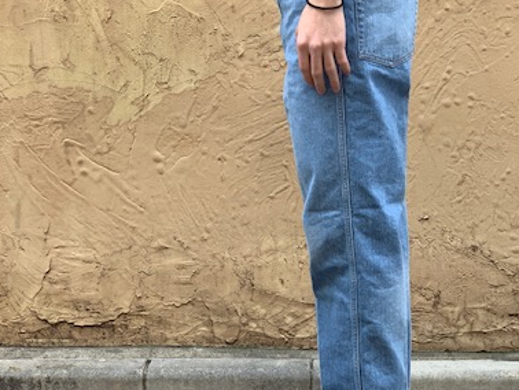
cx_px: 334
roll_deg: +0.2
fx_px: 1320
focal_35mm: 88
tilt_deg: -7.3
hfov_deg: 22.2
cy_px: 188
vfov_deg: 16.8
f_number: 2.4
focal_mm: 6
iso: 32
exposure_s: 1/122
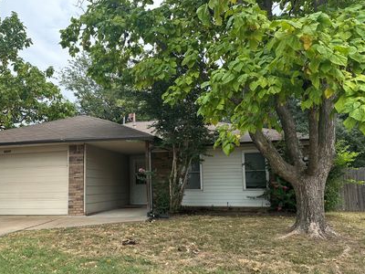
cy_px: 153
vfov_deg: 46.7
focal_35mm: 30
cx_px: 149
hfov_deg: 59.5
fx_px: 316
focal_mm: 6.86
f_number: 1.78
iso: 80
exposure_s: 1/1241
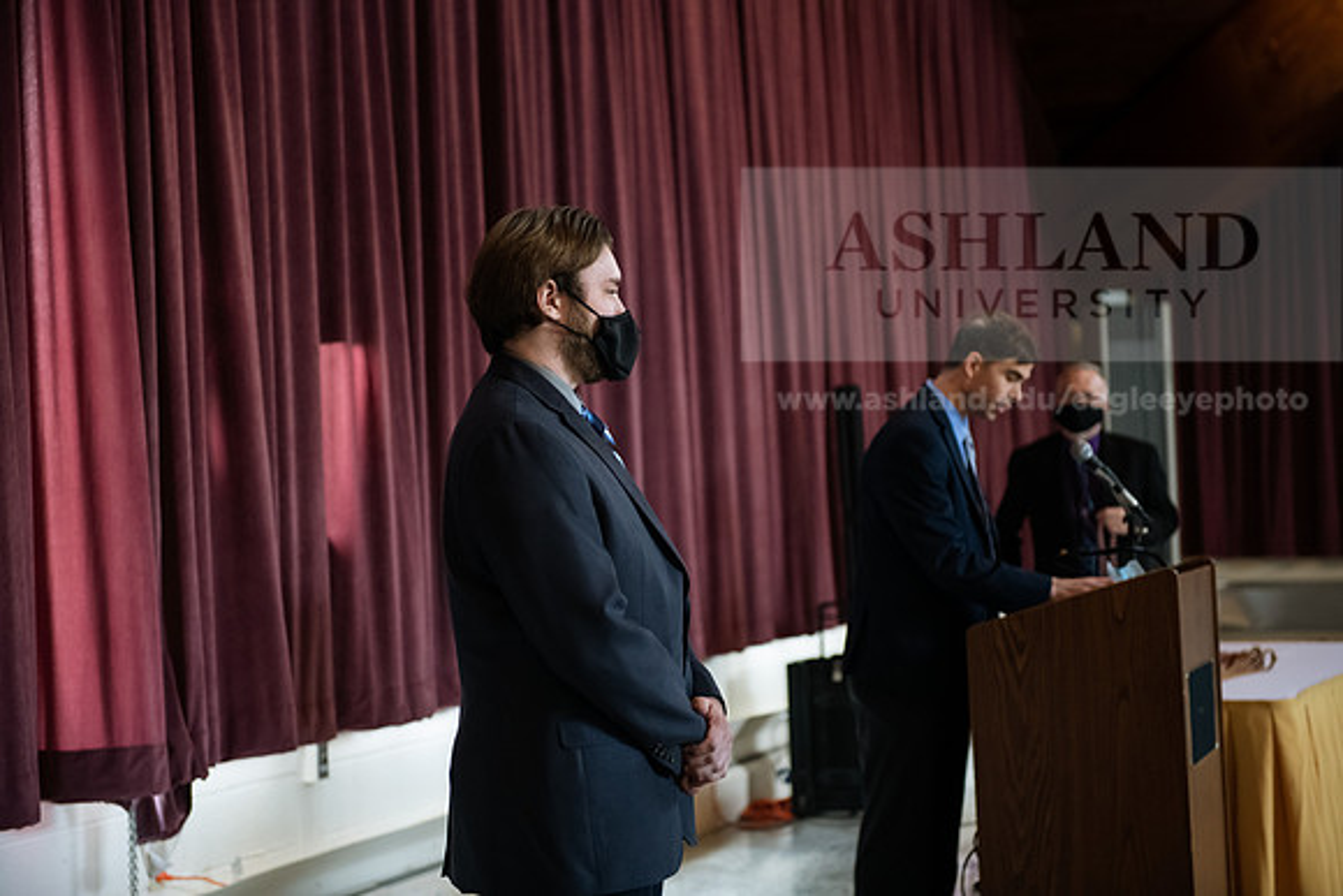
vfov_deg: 19.5
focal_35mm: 70
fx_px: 2612
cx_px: 672
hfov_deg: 28.8
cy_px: 448
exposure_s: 1/200
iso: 2500
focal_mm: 70
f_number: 2.8
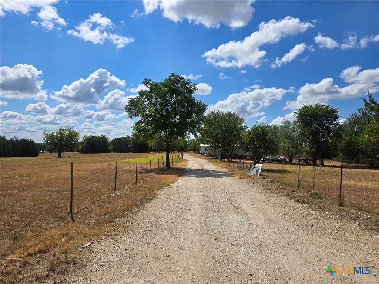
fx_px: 252
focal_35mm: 23
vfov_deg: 58.9
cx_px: 190
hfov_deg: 73.9
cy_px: 142
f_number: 1.8
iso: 25
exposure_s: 1/3945
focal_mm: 5.4
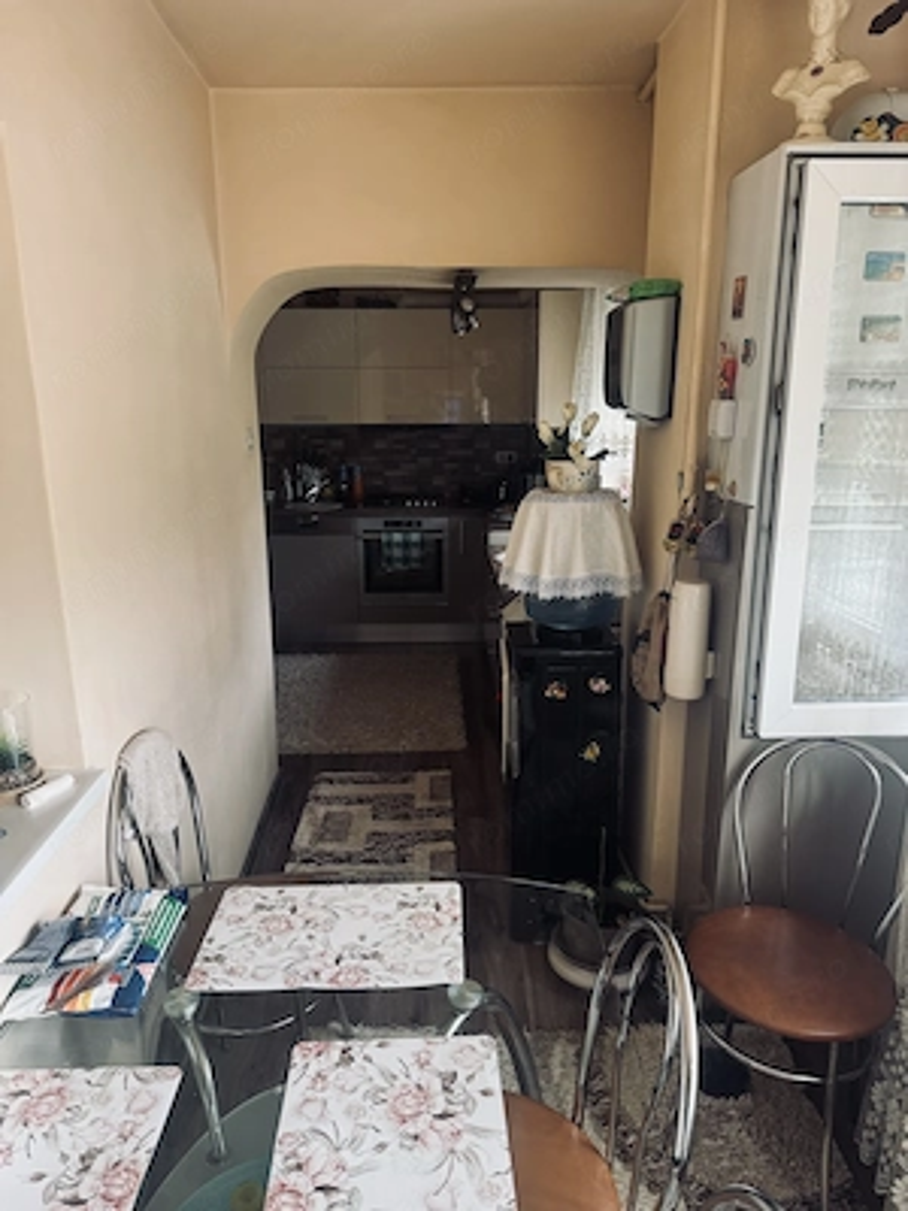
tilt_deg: -13.0
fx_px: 839
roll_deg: +0.2
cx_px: 454
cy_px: 606
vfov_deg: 71.6
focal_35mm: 24
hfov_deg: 56.8
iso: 200
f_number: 1.78
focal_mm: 6.76
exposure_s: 1/121
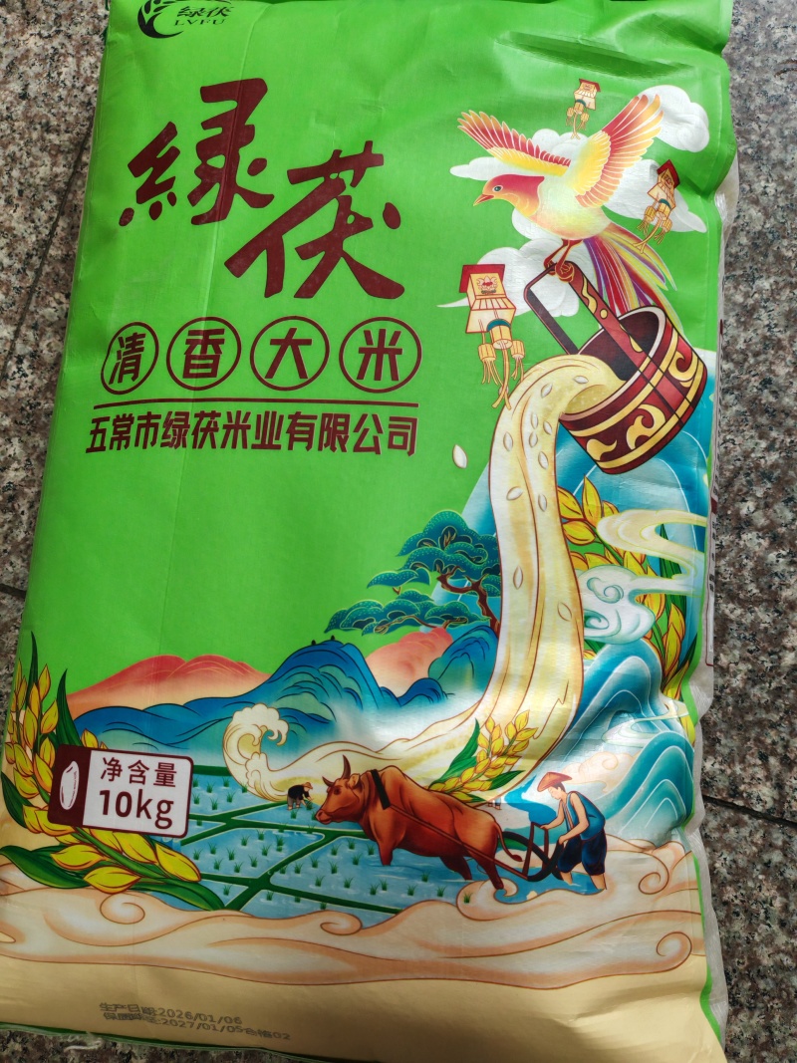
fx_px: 829
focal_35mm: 27
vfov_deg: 65.3
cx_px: 398
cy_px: 532
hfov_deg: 51.3
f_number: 1.95
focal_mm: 5.52
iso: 200
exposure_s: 1/100
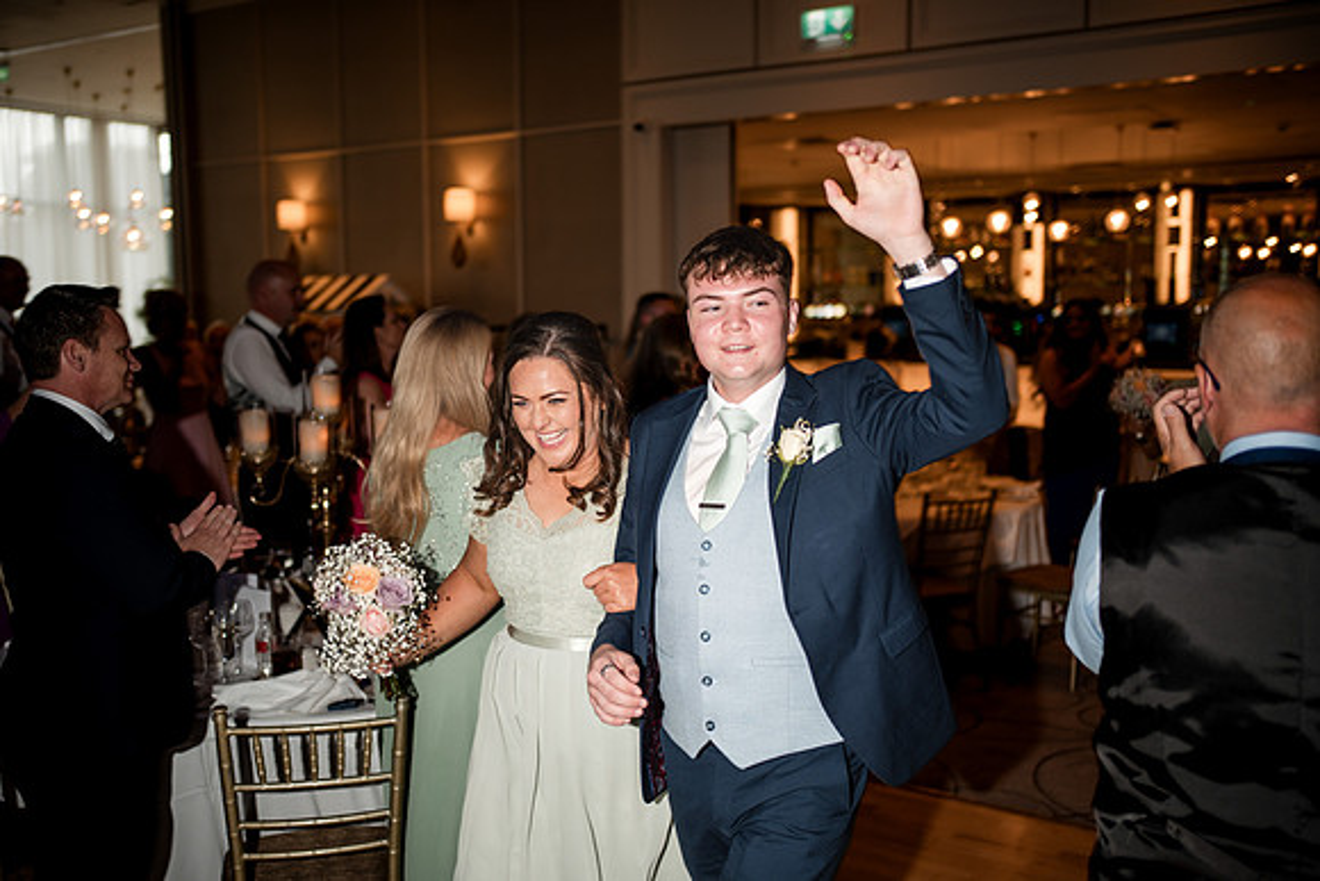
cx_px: 660
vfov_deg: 37.9
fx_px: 1284
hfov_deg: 54.4
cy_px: 440
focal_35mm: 35
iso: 200
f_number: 1.8
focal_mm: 35
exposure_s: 1/200
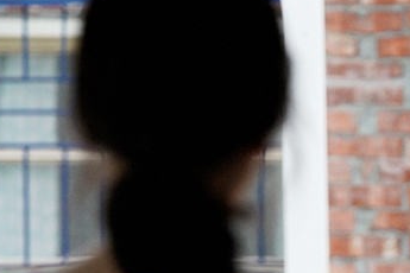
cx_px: 630
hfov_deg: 2.7
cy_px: 539
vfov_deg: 1.8
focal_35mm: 751
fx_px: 8552
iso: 125
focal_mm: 162
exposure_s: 1/500
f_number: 4
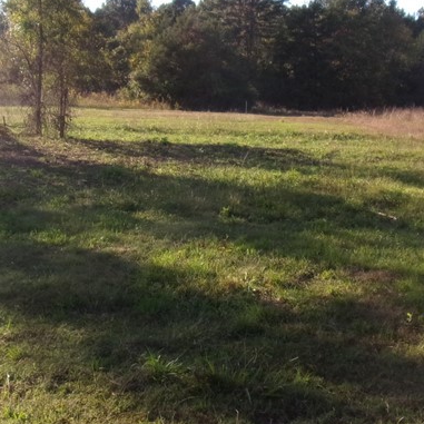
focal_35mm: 57
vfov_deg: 30.0
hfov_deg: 30.0
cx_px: 211
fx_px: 790
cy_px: 186
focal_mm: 4.3
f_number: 3.3
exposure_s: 1/480
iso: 80
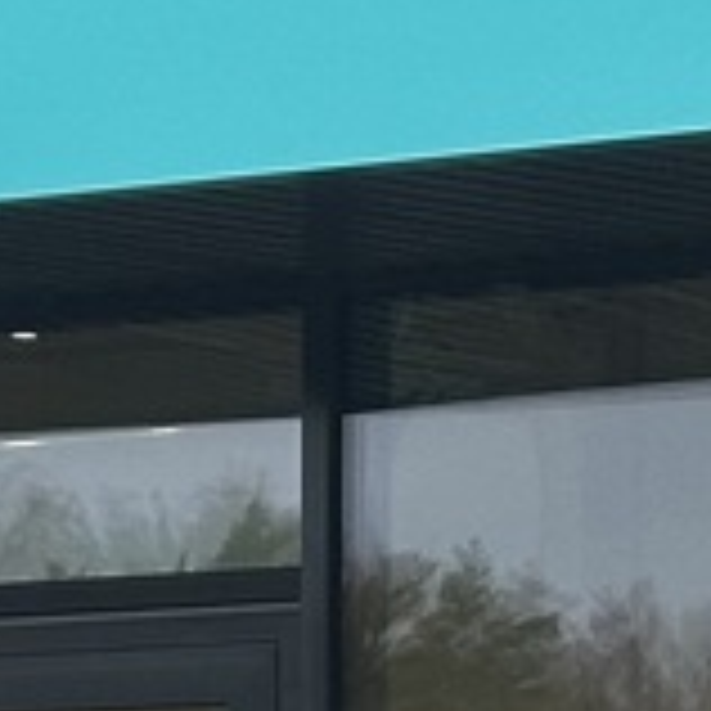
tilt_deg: -1.3
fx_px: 8970
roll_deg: +0.1
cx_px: -900
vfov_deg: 4.5
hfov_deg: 4.5
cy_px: 1570
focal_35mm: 386
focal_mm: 6.86
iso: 64
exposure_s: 1/714
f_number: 1.78
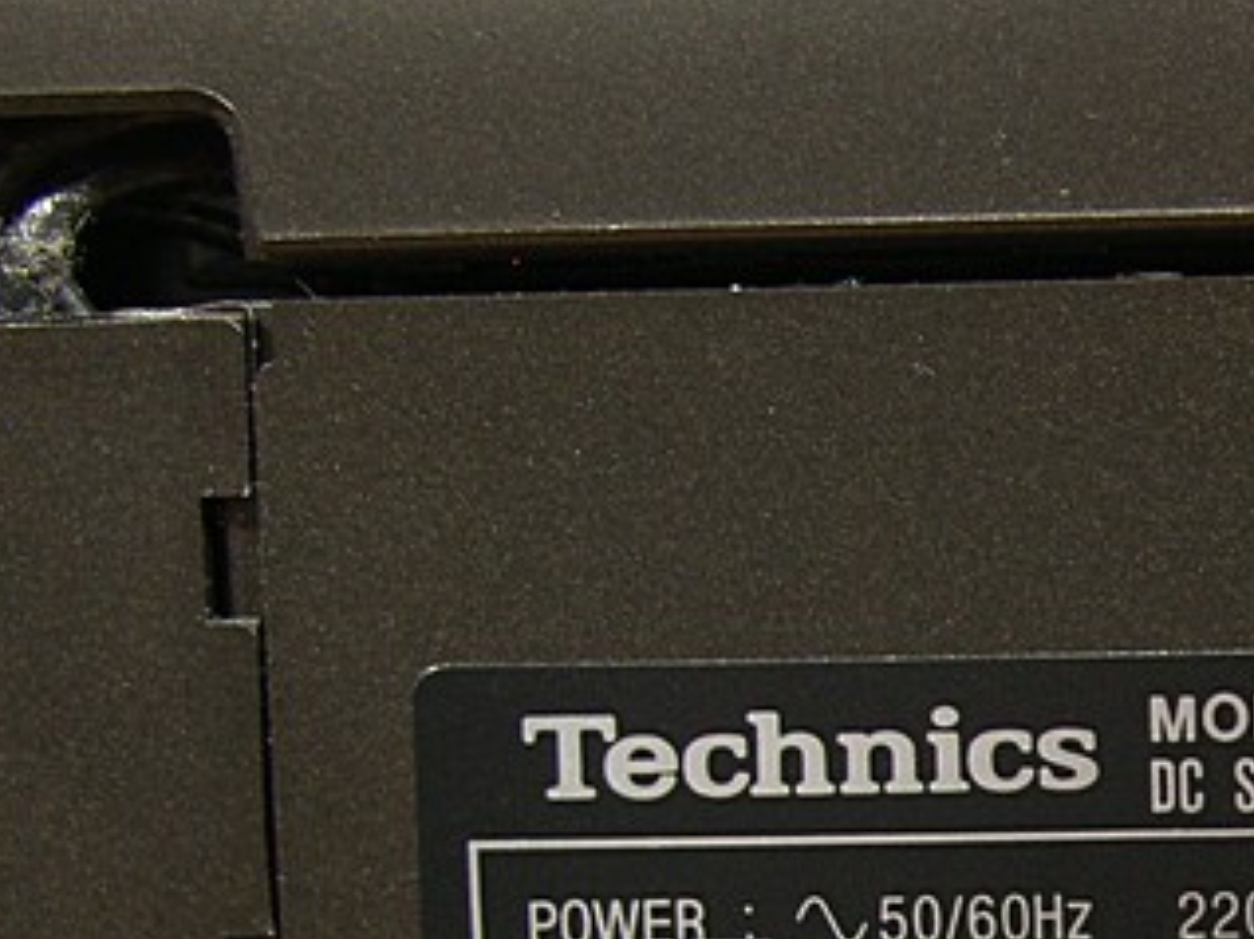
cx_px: 1345
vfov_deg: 8.5
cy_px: 1077
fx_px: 6262
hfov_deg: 11.3
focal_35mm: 173
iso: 50
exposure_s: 1/50
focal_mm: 14.2
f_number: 2.8
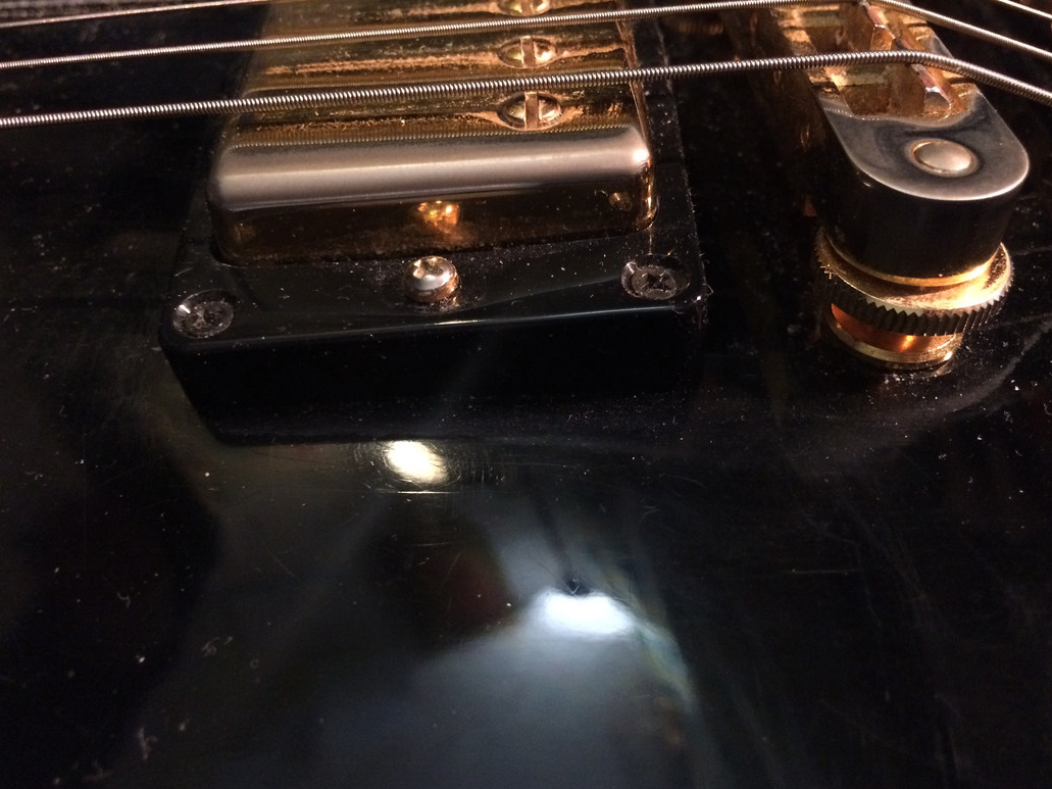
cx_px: 534
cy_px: 407
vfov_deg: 46.8
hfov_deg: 60.0
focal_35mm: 30
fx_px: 912
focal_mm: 4.15
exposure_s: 1/17
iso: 250
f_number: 2.2
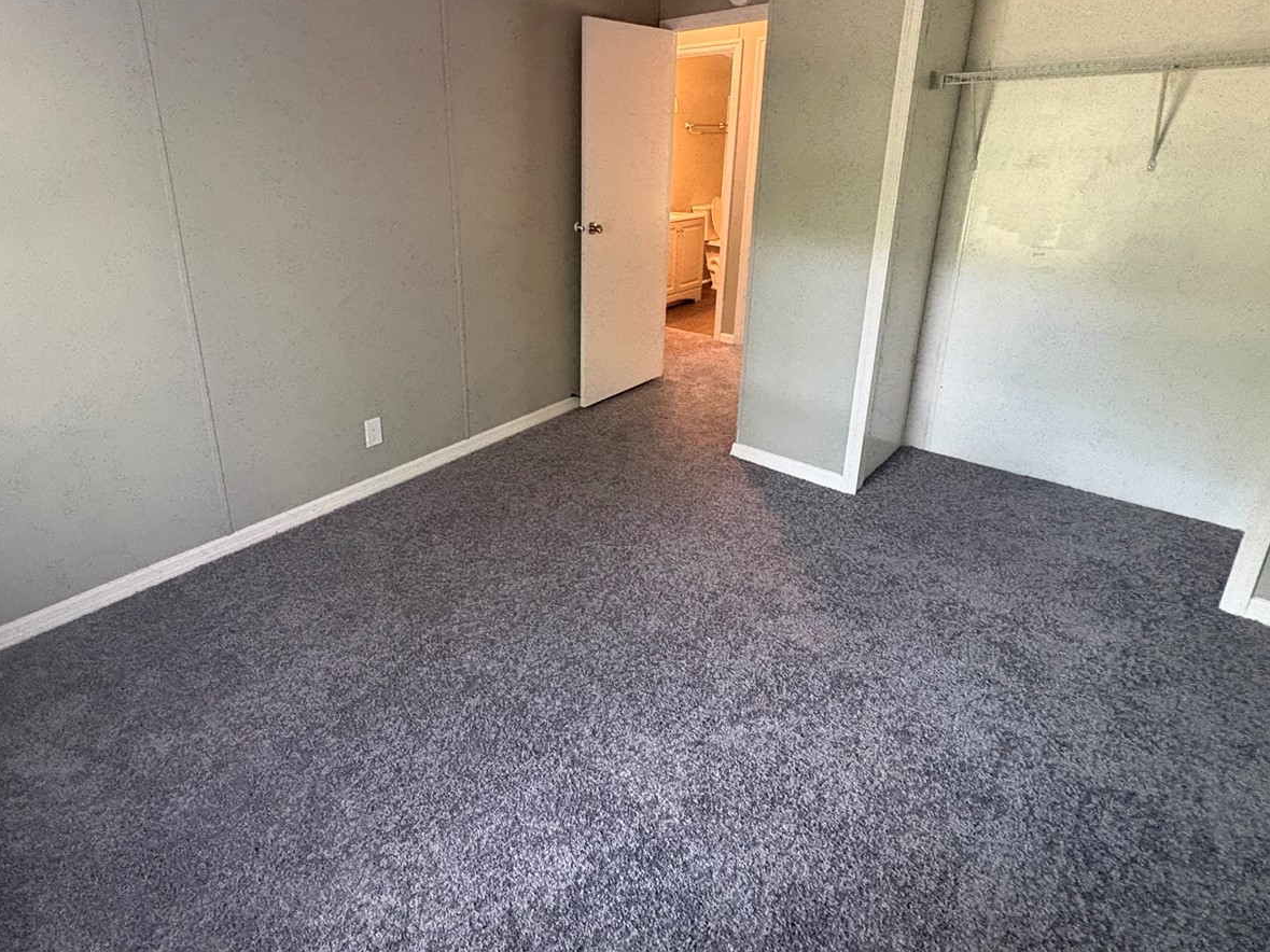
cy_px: 376
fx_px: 697
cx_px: 530
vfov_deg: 67.9
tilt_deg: -18.5
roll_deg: +1.3
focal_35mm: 19
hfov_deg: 84.0
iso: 800
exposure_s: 1/60
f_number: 2.2
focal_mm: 2.22
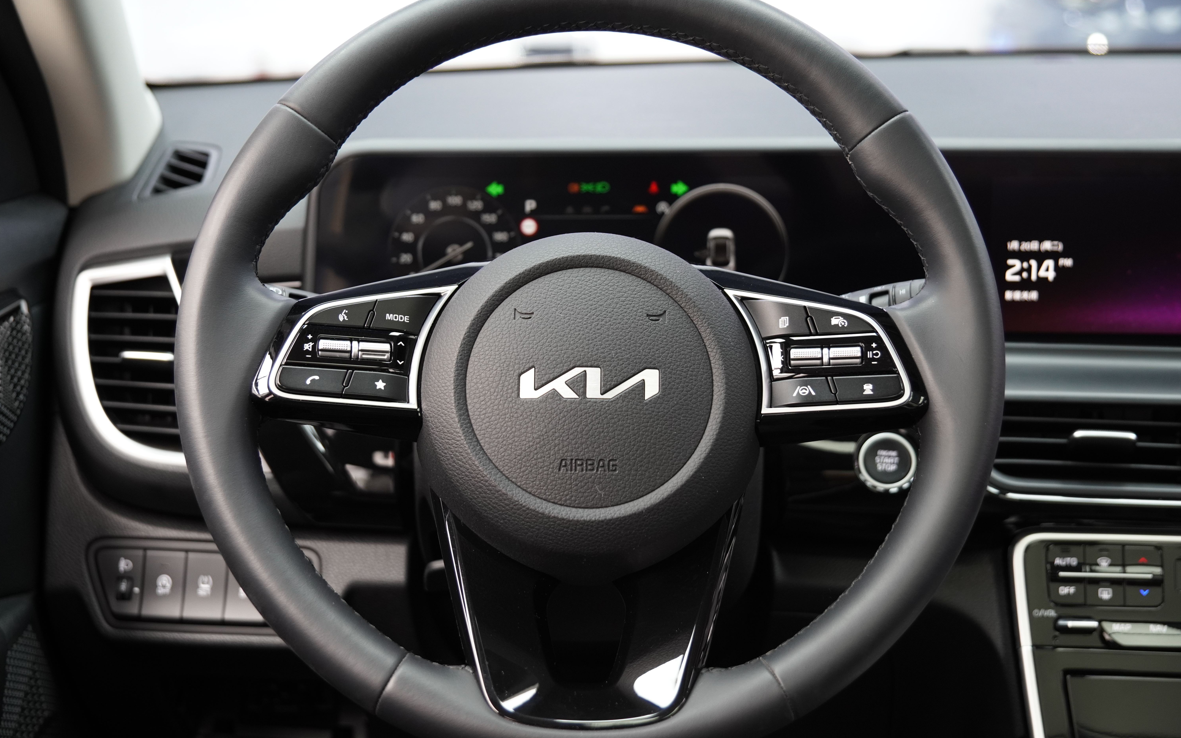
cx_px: 590
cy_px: 386
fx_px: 1481
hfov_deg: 43.5
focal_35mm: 46
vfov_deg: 28.0
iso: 640
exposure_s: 1/50
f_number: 2.8
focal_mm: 30
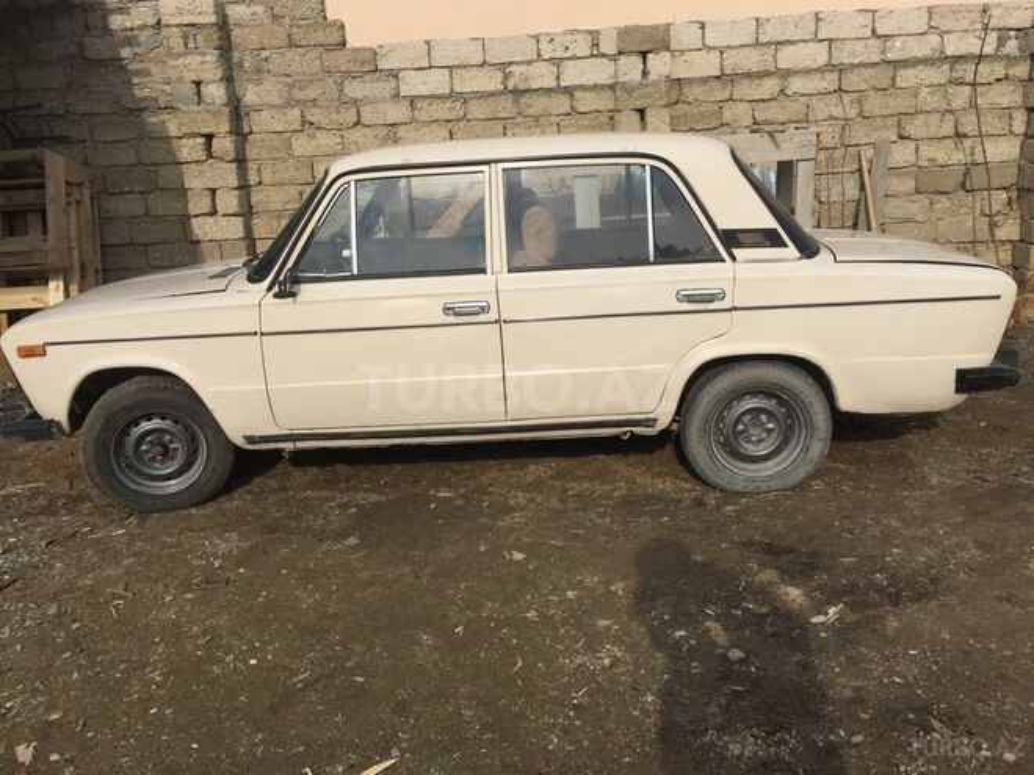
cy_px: 388
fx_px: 866
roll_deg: +2.7
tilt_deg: -15.0
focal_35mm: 29
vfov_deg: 48.2
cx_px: 517
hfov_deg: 61.7
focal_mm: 4.15
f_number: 2.2
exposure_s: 1/3049
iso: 32
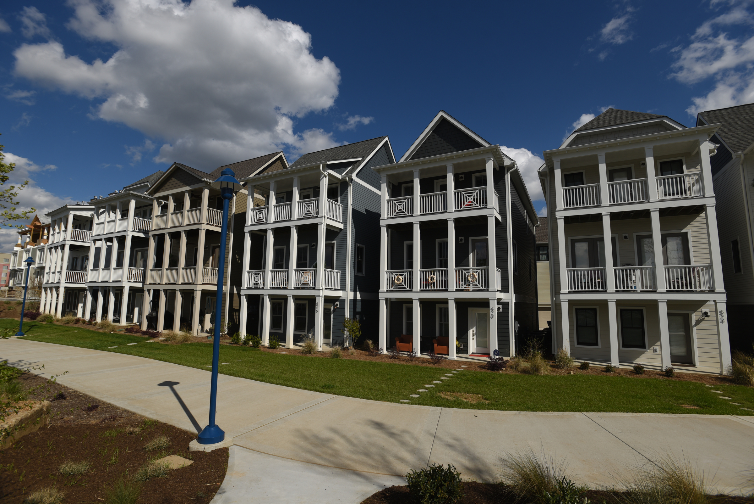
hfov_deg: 93.3
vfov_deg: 70.5
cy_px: 252
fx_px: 356
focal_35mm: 17
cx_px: 377
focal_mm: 17
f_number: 6.3
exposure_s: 1/640
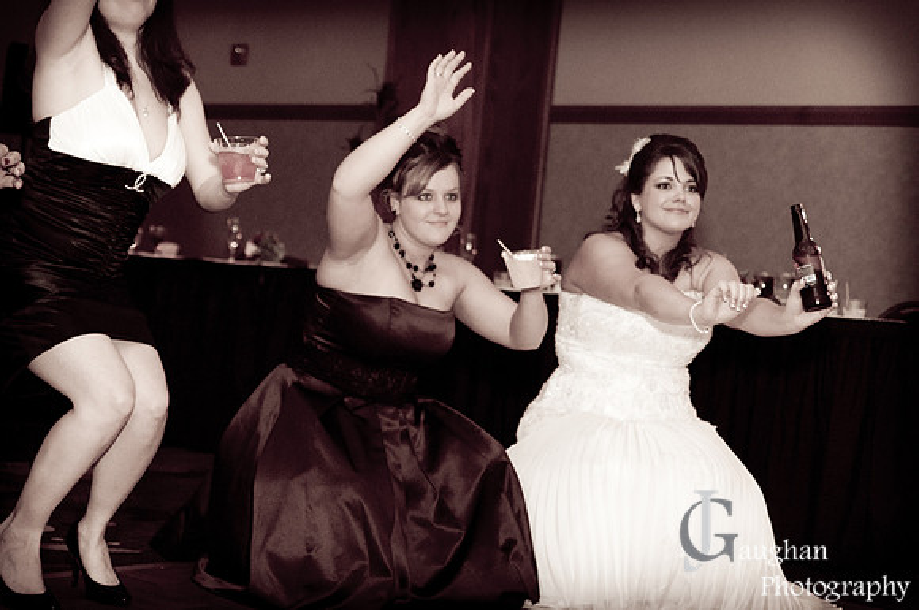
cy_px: 305
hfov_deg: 33.4
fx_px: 1530
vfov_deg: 22.6
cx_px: 460
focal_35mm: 60
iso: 1600
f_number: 2.8
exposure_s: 1/60
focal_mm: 40
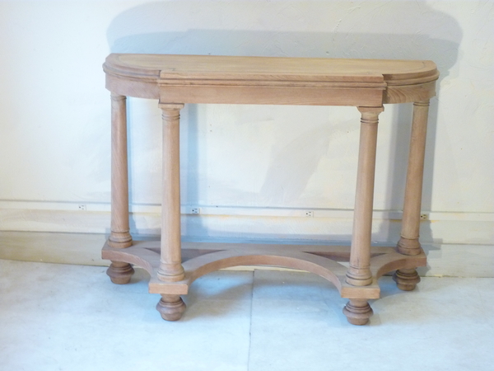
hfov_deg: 30.7
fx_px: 899
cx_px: 247
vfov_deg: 23.3
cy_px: 186
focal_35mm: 63
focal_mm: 10.3
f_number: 4
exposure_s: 1/8
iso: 400
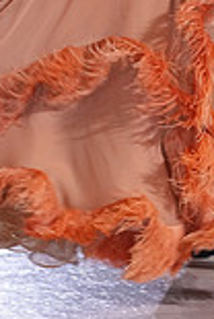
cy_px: -210
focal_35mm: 336
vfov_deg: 6.0
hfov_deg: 4.1
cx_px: 34
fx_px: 2982
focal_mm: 90
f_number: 5.6
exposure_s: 1/250
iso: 2500
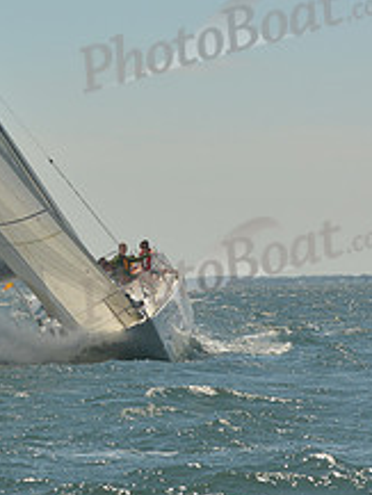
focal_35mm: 193
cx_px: -38
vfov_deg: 10.1
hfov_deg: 7.7
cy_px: -52
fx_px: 2763
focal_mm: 75
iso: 400
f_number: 8
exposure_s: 1/800
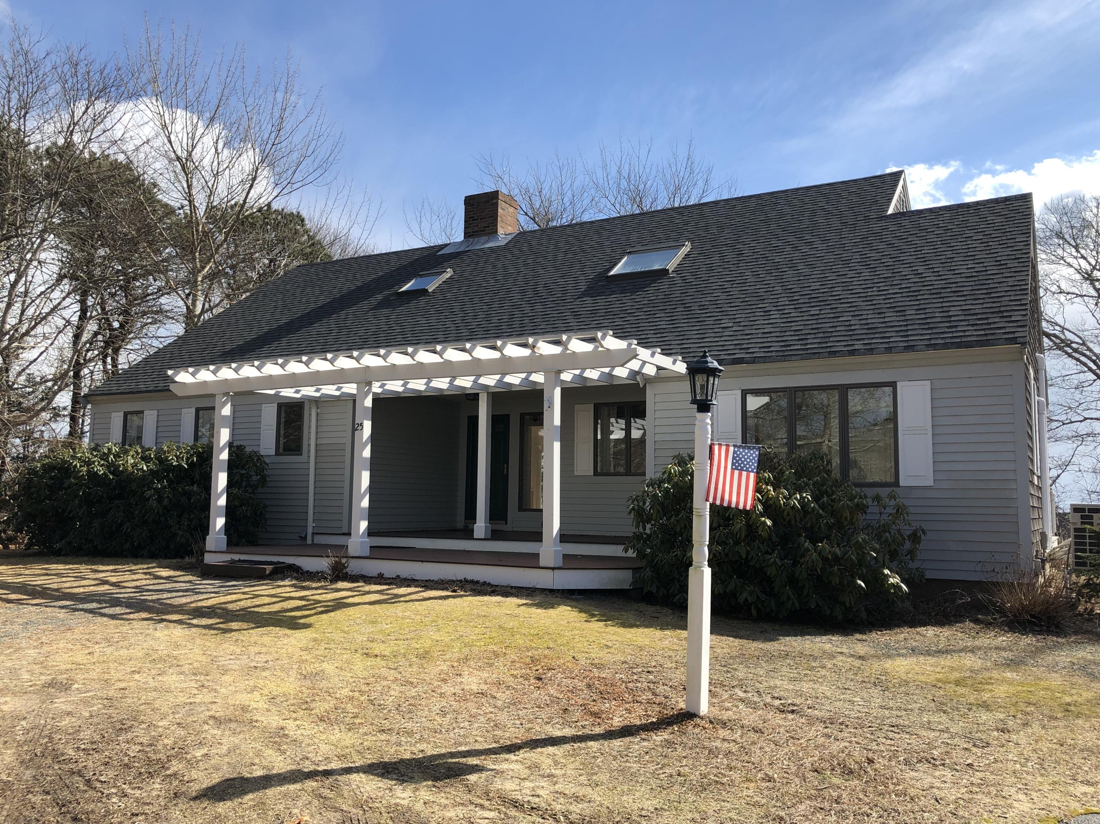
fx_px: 921
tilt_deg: +4.3
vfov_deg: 48.2
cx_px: 545
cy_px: 417
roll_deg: -2.1
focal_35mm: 29
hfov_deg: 61.7
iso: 20
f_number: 1.8
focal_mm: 3.99
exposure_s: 1/1600
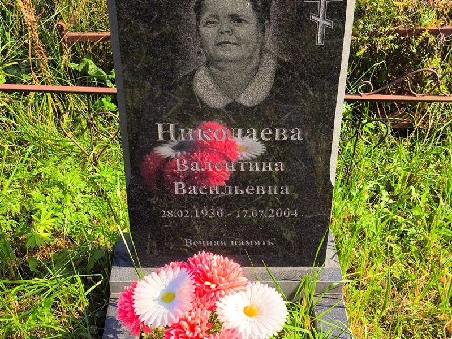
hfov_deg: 38.2
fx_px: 653
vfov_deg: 29.1
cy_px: 170
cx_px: 226
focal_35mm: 50
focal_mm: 4.71
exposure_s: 1/877
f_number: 1.7
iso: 50
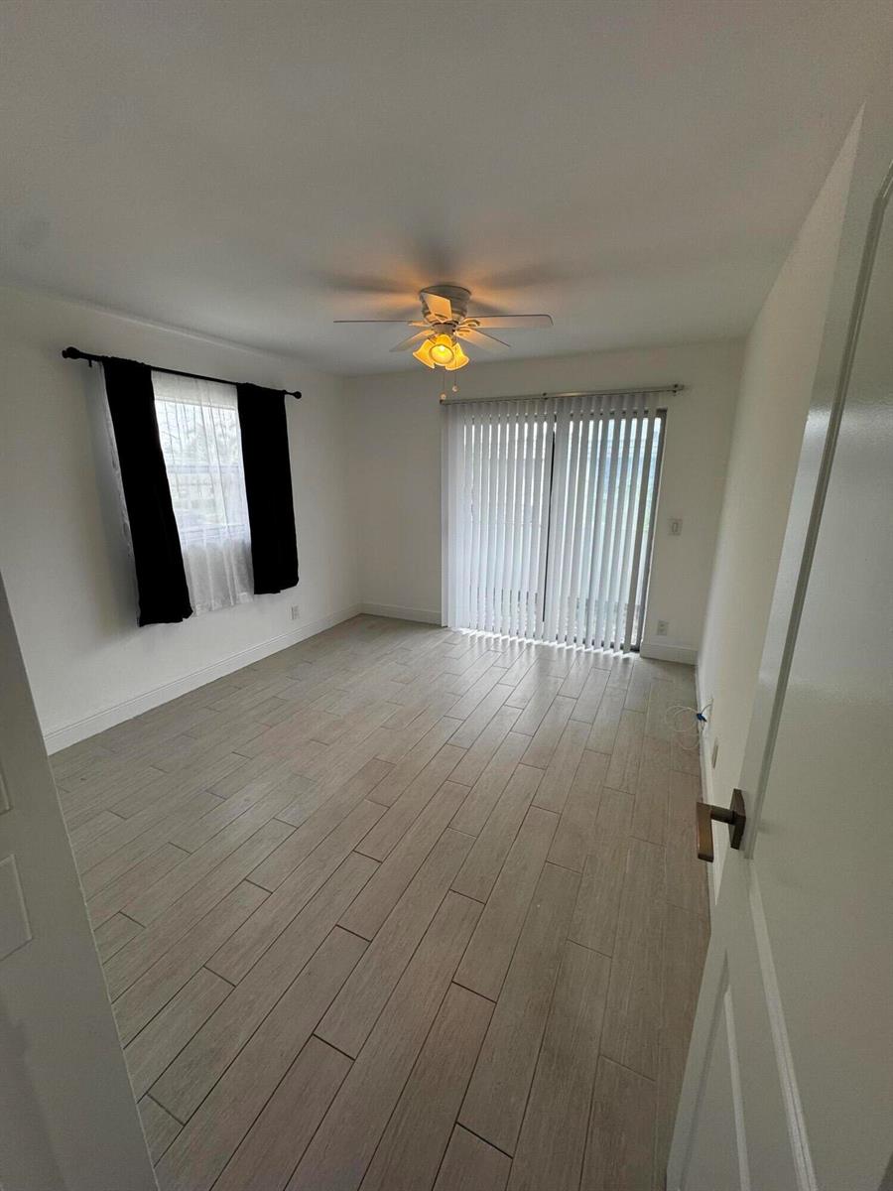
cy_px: 596
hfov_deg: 85.7
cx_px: 446
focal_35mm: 14
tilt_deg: -15.3
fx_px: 482
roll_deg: +0.2
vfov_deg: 102.1
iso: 50
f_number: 2.2
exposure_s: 1/120
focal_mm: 2.22
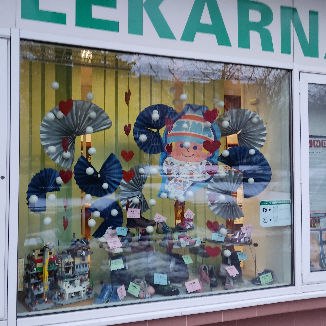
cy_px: 164
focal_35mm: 30
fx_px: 320
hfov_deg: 53.4
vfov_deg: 54.0
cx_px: 122
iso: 273
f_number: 1.79
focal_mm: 4.71
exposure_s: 1/33
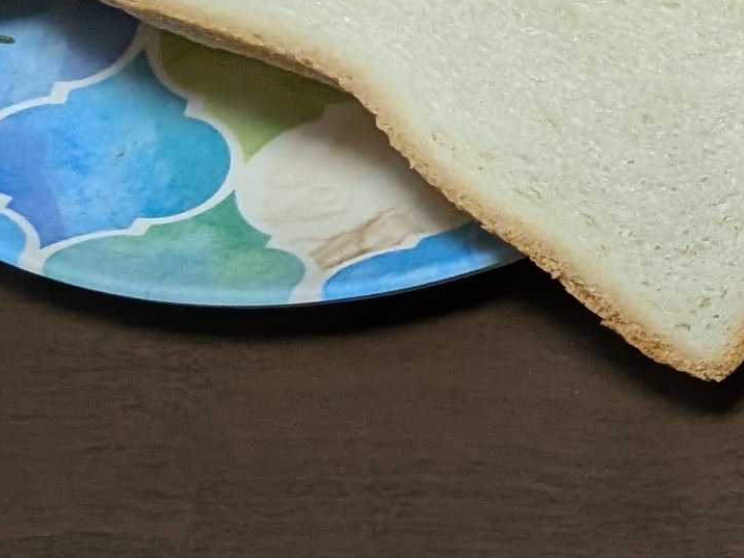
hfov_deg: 12.6
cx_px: 1576
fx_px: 2880
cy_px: -295
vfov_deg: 10.6
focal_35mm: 134
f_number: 1.7
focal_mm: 4.53
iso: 89
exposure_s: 1/526
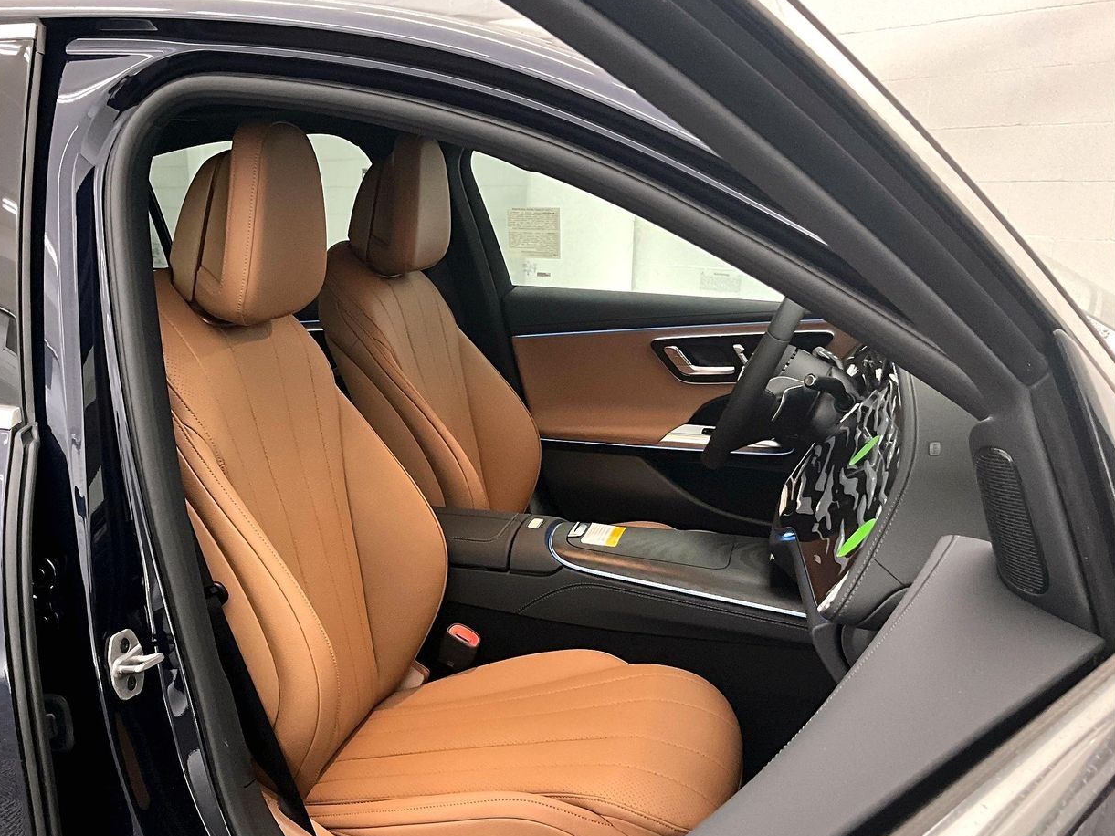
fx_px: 1224
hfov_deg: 48.3
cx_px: 388
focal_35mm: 38
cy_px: 514
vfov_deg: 37.5
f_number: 1.8
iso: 200
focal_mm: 3
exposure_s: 1/60
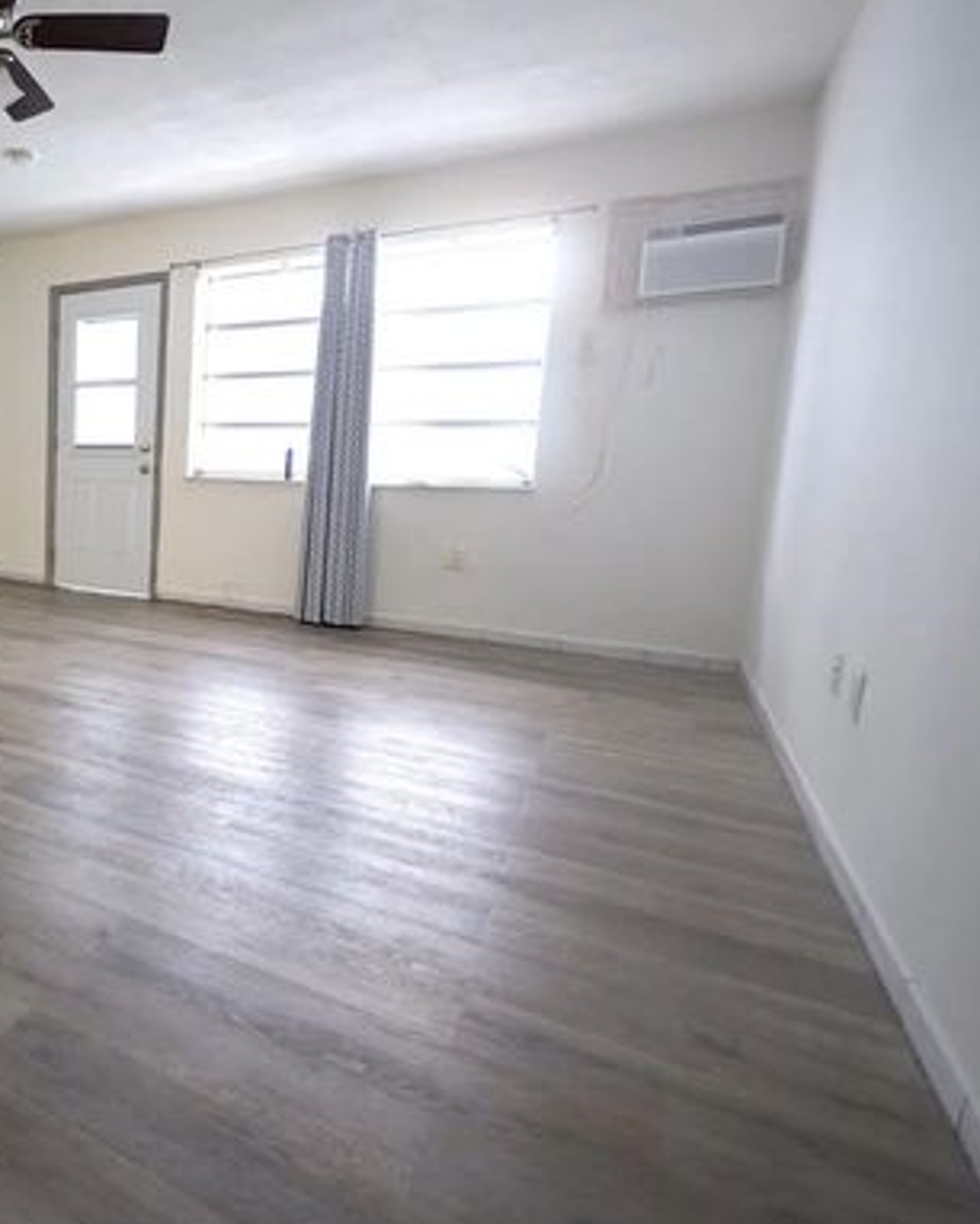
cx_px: -22
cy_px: 567
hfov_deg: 49.9
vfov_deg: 74.9
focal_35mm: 22
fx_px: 797
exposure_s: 1/60
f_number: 4
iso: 1000
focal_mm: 14
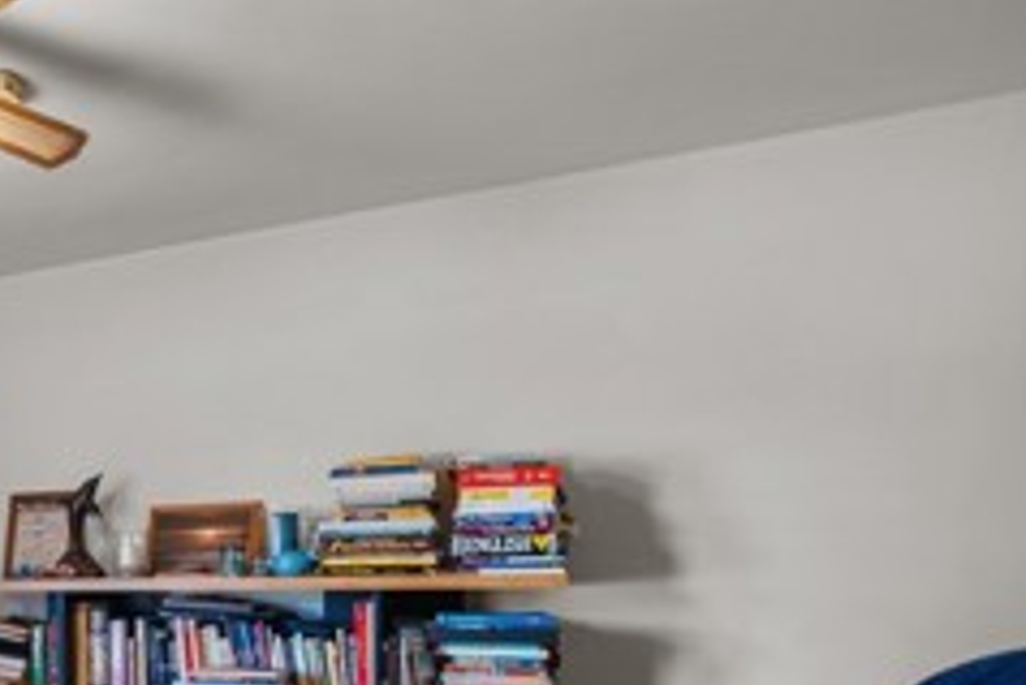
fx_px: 998
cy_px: 610
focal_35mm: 35
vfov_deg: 35.8
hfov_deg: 42.2
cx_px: -116
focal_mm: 13
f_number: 9
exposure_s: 1
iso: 250
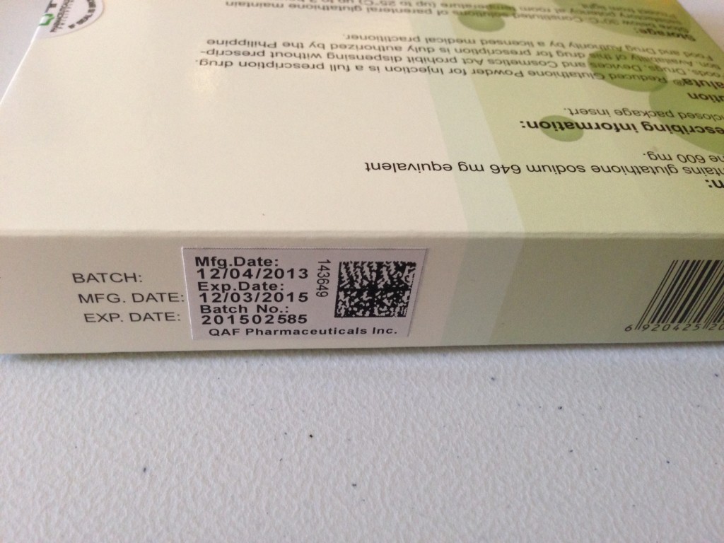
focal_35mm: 33
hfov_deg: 55.4
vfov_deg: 42.9
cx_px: 362
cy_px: 272
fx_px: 690
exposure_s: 1/20
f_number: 2.4
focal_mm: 4.12
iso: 200
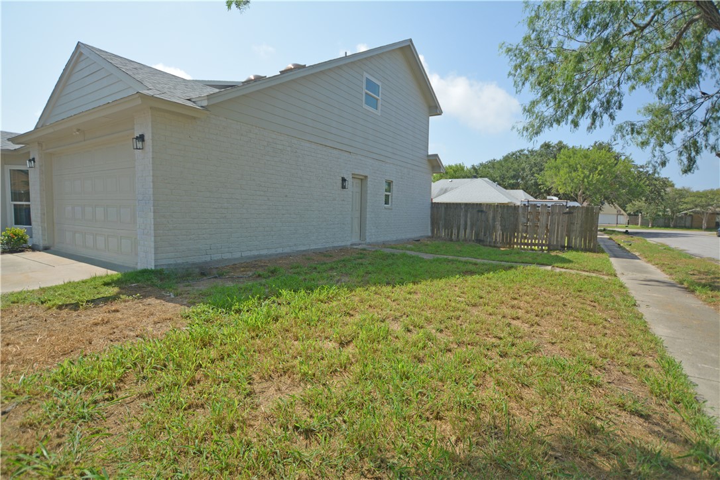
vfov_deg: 69.7
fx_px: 345
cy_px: 240
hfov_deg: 92.4
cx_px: 360
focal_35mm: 17
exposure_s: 1/2000
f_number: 3.5
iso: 180
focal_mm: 11.5
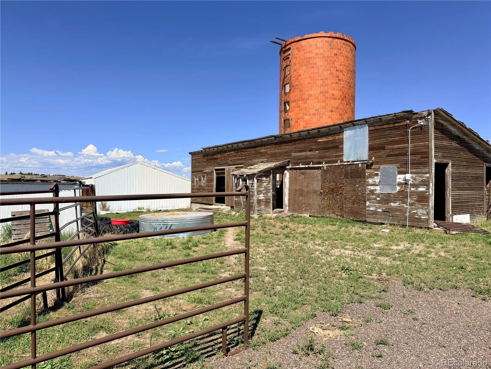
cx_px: 246
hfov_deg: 71.6
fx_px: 340
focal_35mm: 24
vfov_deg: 56.8
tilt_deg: -0.5
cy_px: 184
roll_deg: +0.4
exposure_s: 1/5714
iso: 80
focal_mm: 6.76
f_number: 1.78
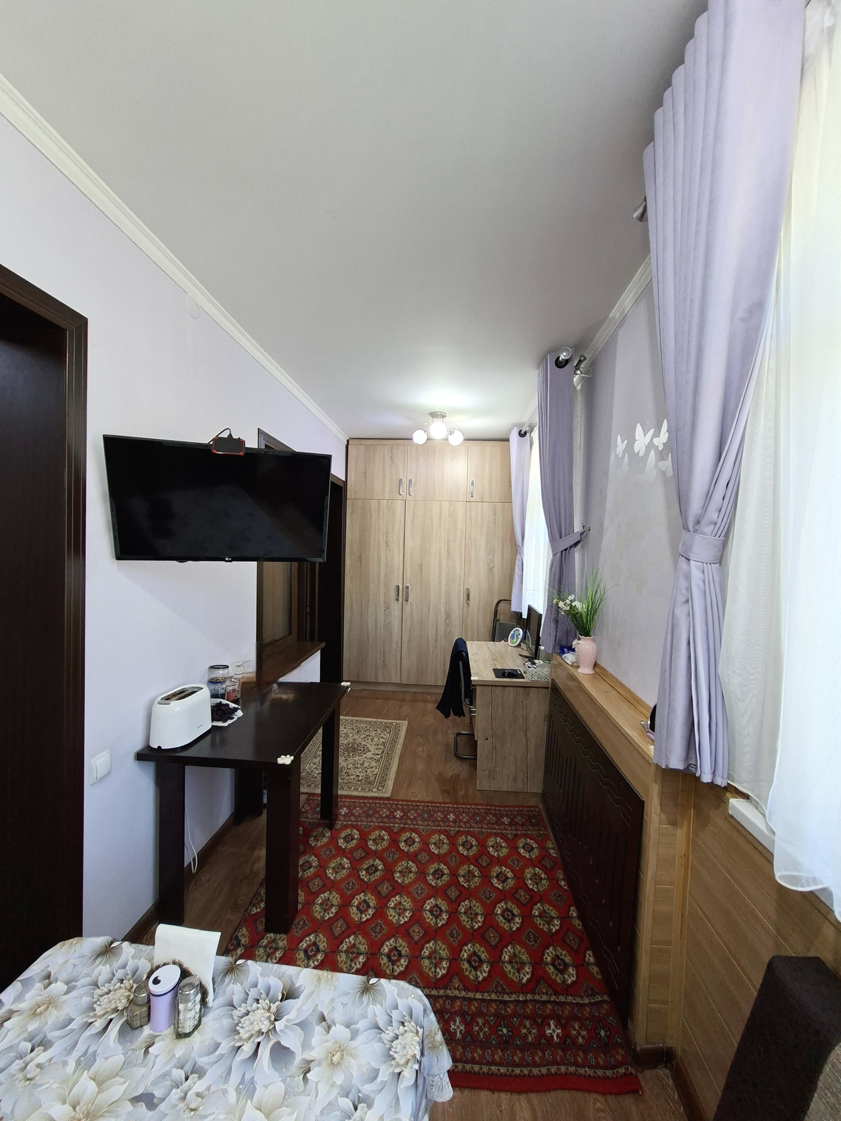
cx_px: 420
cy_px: 560
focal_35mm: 13
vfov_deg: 106.2
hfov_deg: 89.9
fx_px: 421
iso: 100
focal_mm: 1.74
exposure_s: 1/40
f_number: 2.2
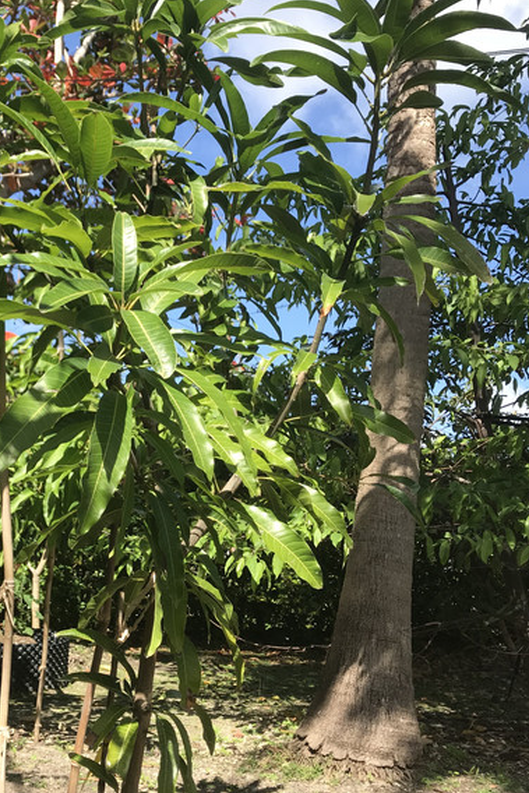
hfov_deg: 32.0
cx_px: 131
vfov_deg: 47.3
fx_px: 903
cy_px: 452
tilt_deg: +8.4
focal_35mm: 41
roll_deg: -4.8
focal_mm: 3.99
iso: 20
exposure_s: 1/1088
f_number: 1.8
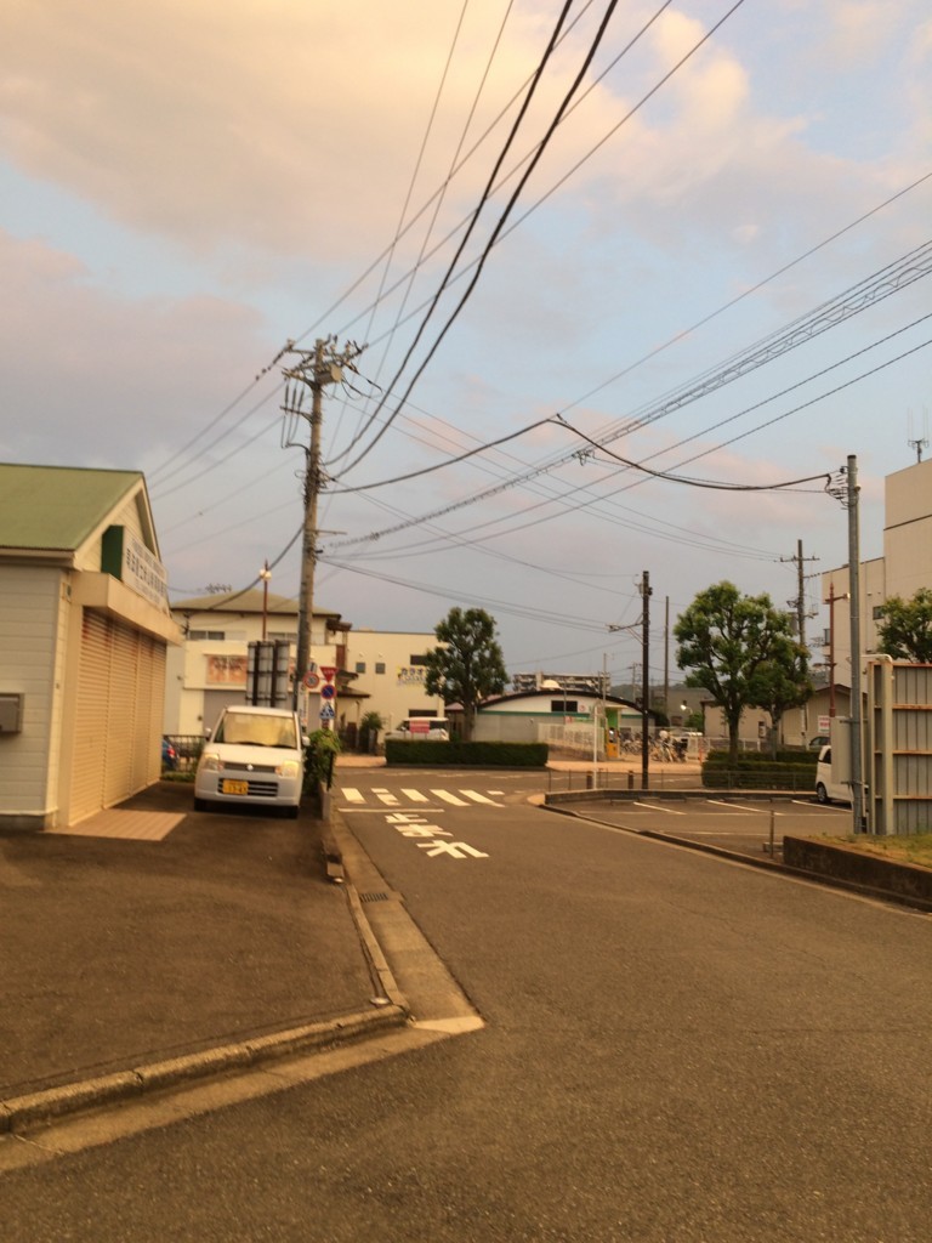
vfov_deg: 61.7
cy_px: 622
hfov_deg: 48.2
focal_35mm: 29
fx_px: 1041
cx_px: 466
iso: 40
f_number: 2.2
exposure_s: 1/40
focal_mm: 4.15
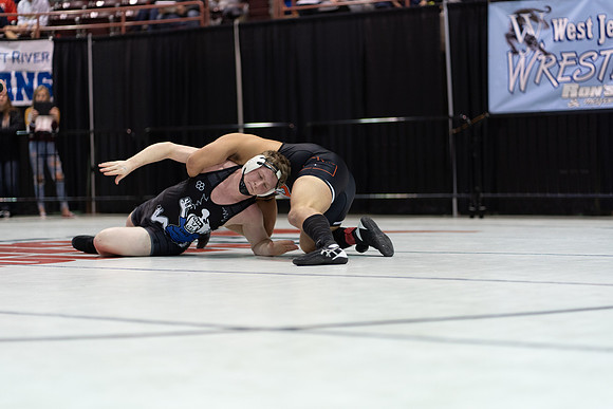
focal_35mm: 85
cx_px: 306
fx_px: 1448
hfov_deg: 23.9
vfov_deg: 16.1
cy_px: 204
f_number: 1.8
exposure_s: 1/500
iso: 1600
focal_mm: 85
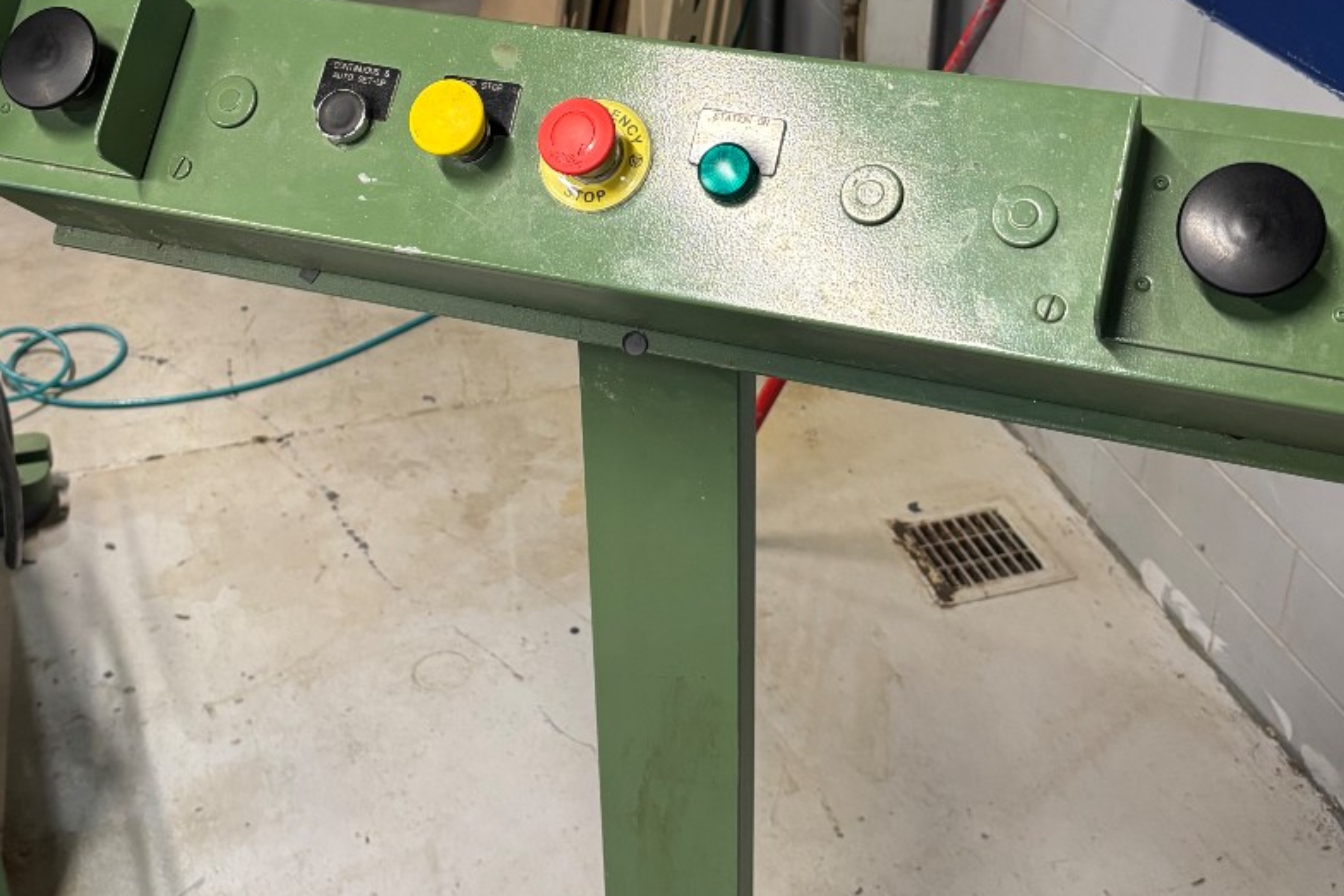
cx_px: 621
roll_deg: +0.9
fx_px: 1718
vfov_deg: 28.9
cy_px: 245
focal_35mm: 46
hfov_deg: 42.7
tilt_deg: -27.6
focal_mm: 5.96
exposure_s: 1/60
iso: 200
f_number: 1.6
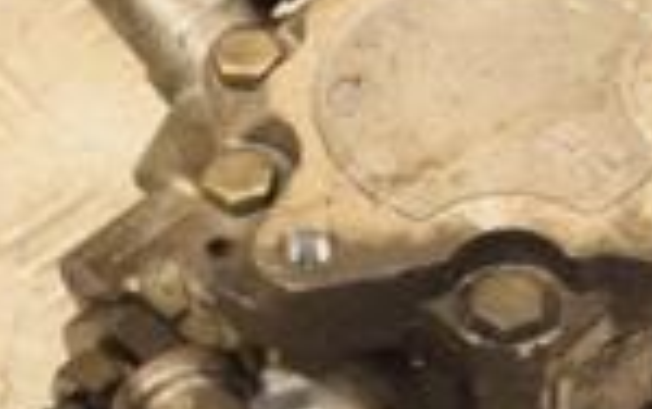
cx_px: 552
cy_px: 117
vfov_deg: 5.1
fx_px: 4552
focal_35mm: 256
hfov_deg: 8.2
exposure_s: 1/160
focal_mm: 42
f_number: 4.8
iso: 800
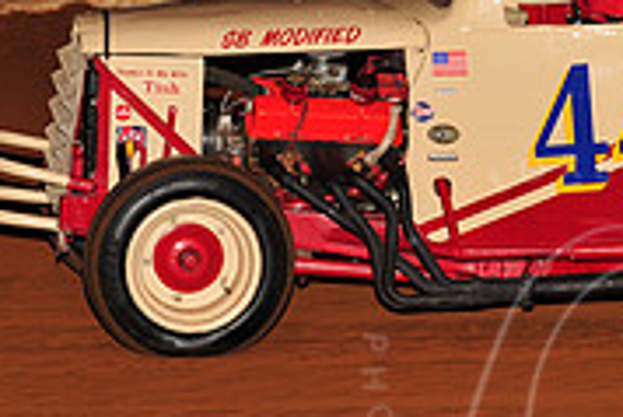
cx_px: 570
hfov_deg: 5.3
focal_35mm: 390
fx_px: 6754
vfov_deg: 3.5
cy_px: 42
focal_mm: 120
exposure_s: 1/250
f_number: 6.3
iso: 800
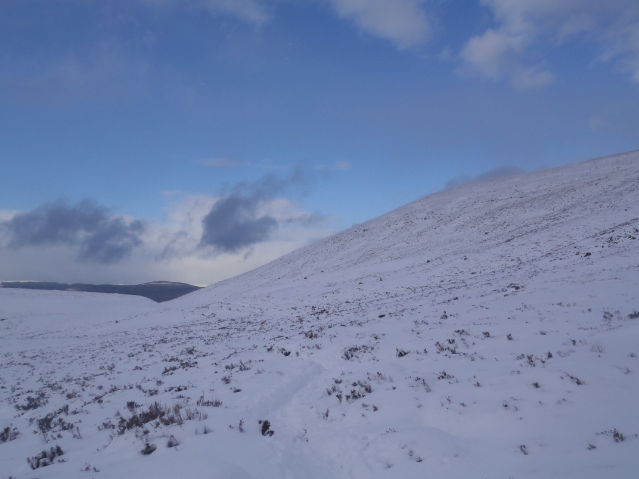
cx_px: 320
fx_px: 665
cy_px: 240
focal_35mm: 36
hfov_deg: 51.4
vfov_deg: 39.7
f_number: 5
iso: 80
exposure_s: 1/640
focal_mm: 6.53
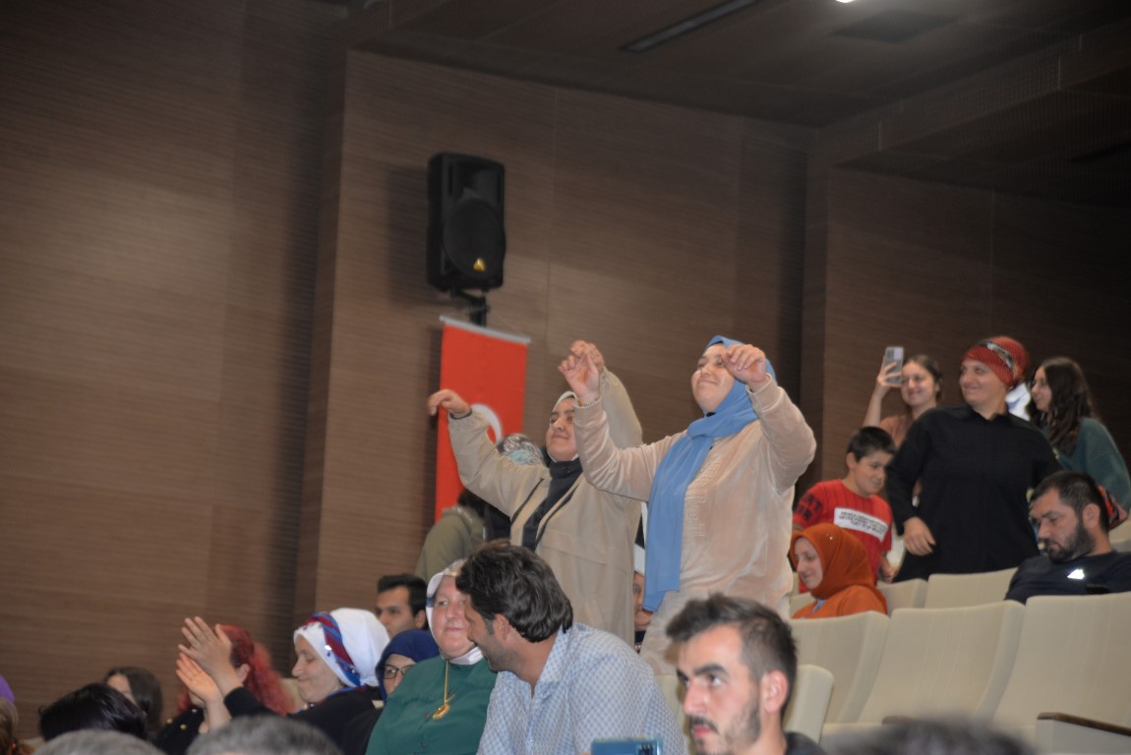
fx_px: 2672
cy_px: 378
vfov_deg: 16.1
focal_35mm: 85
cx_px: 566
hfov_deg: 23.9
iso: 800
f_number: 4
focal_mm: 85
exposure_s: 1/60
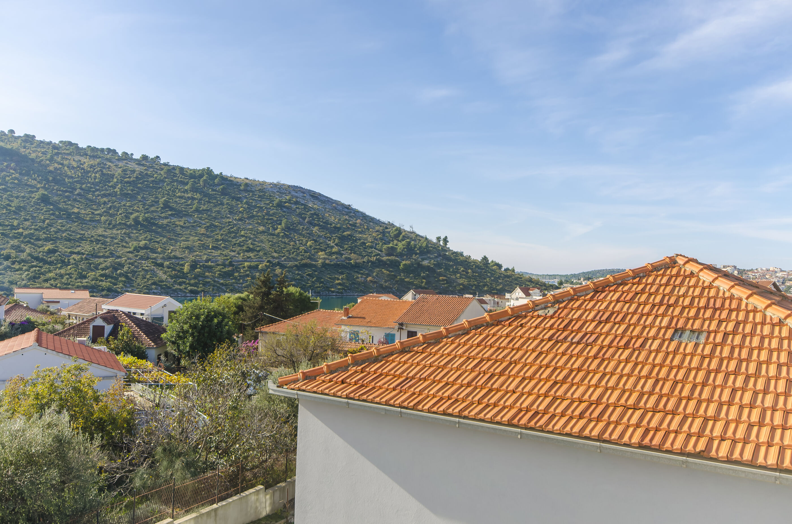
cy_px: 262
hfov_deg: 62.0
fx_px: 659
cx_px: 396
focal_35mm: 30
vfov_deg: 43.4
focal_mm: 20
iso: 100
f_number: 8
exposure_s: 1/200
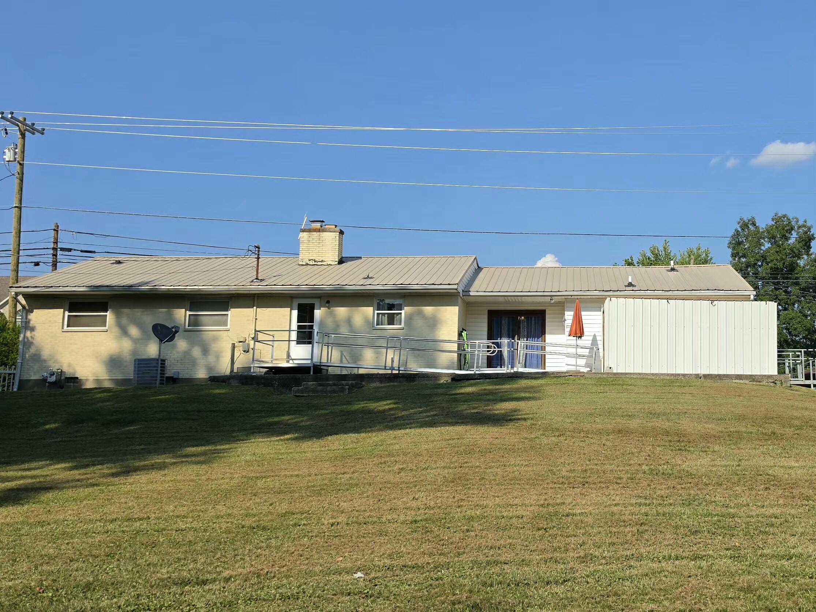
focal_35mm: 23
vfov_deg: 58.9
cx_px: 408
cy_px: 306
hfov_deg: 73.9
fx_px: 542
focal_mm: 6.5
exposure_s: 1/10000
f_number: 1.4
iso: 64
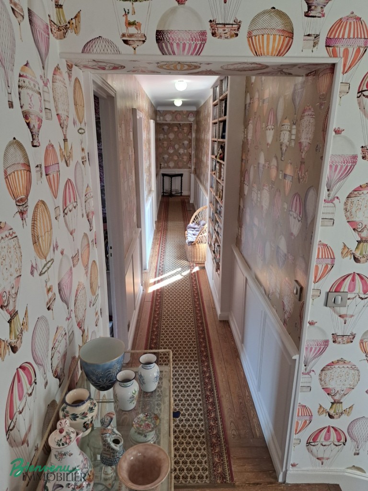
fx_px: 340
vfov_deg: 71.6
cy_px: 246
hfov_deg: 56.8
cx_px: 184
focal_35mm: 24
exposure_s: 1/50
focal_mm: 5.23
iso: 200
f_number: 1.8
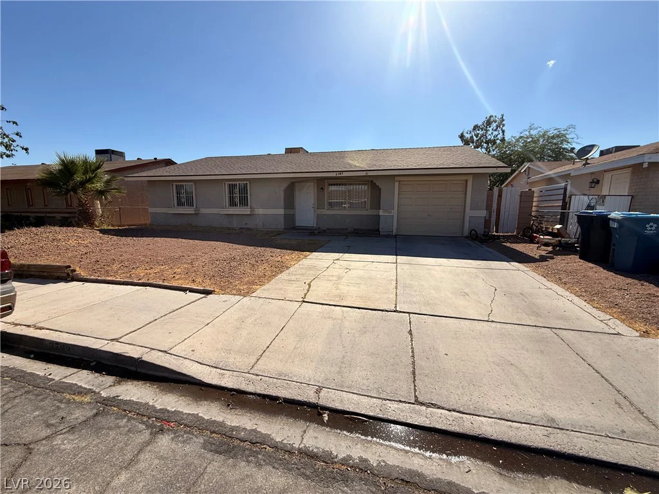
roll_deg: -0.3
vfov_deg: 85.7
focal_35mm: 14
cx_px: 330
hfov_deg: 102.1
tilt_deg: -8.5
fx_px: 267
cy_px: 247
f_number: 2.2
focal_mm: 2.22
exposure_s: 1/2976
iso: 50
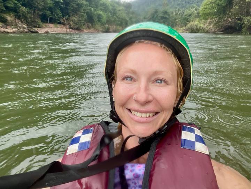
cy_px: 94
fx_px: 167
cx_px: 126
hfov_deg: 73.9
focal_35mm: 23
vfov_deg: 58.9
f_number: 2.2
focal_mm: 2.71
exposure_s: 1/129
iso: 25
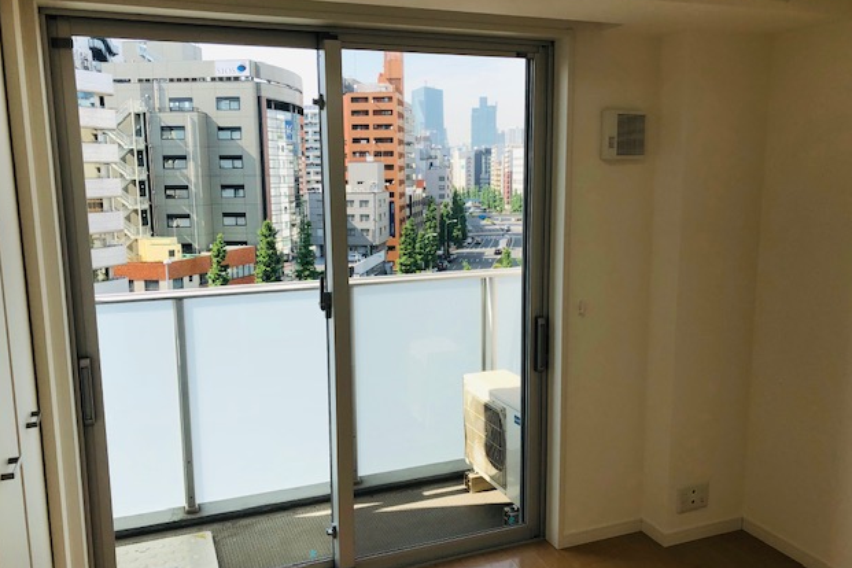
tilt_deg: -9.0
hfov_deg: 61.9
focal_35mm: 30
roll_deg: +1.4
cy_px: 287
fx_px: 710
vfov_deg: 43.6
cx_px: 435
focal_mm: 3.99
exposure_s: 1/607
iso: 20
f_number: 1.8
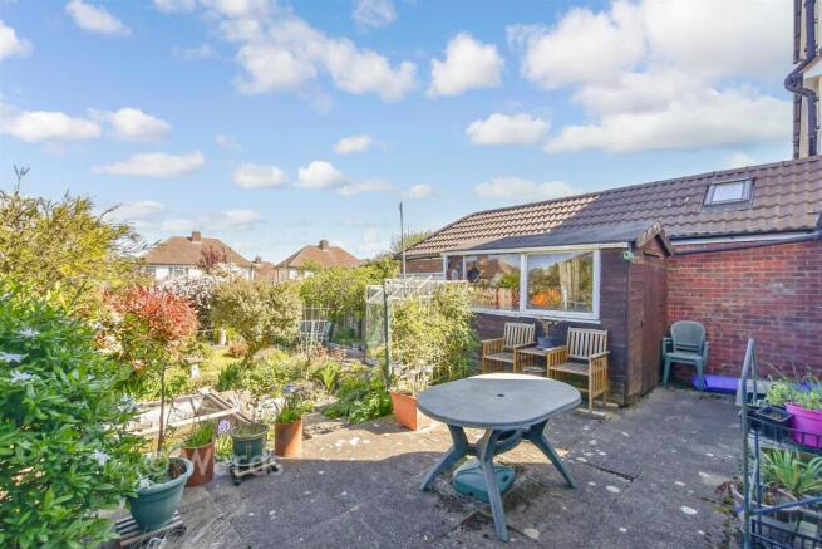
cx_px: 411
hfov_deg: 100.4
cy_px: 274
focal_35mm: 15
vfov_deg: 77.4
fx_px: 343
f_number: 8
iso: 320
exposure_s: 1/320
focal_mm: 10
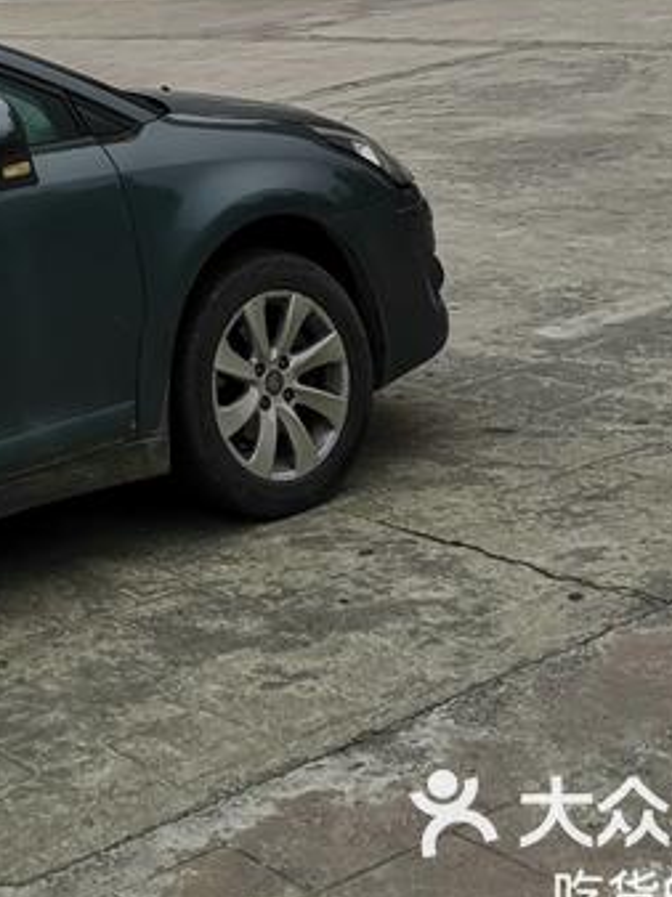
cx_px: -122
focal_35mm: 80
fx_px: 2073
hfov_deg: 17.6
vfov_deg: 21.4
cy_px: -352
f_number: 1.8
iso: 50
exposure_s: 1/556
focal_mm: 4.75
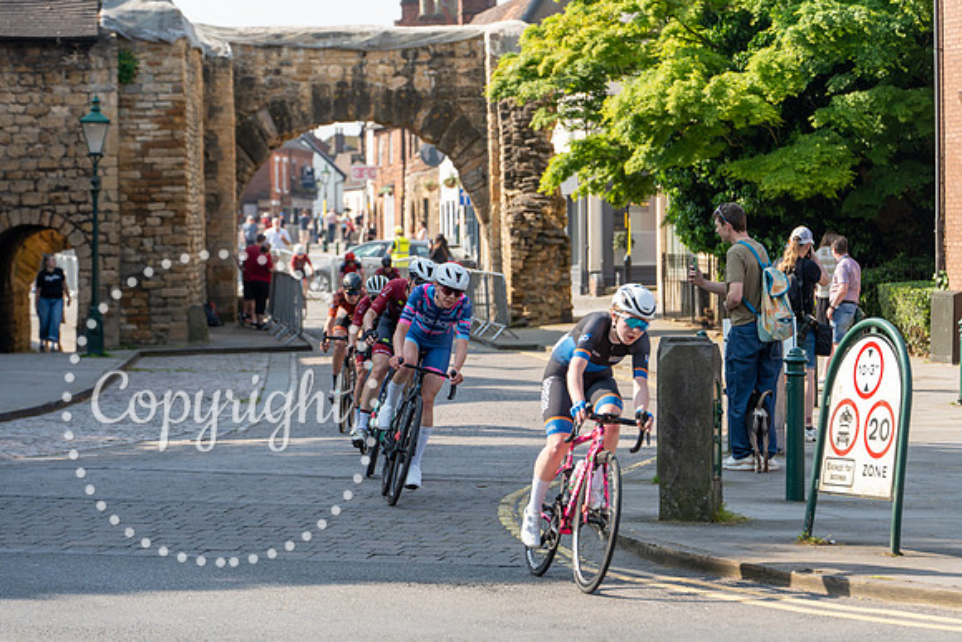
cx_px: 481
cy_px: 321
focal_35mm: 126
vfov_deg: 10.9
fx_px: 3368
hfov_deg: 16.3
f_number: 5
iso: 200
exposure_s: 1/640
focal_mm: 126
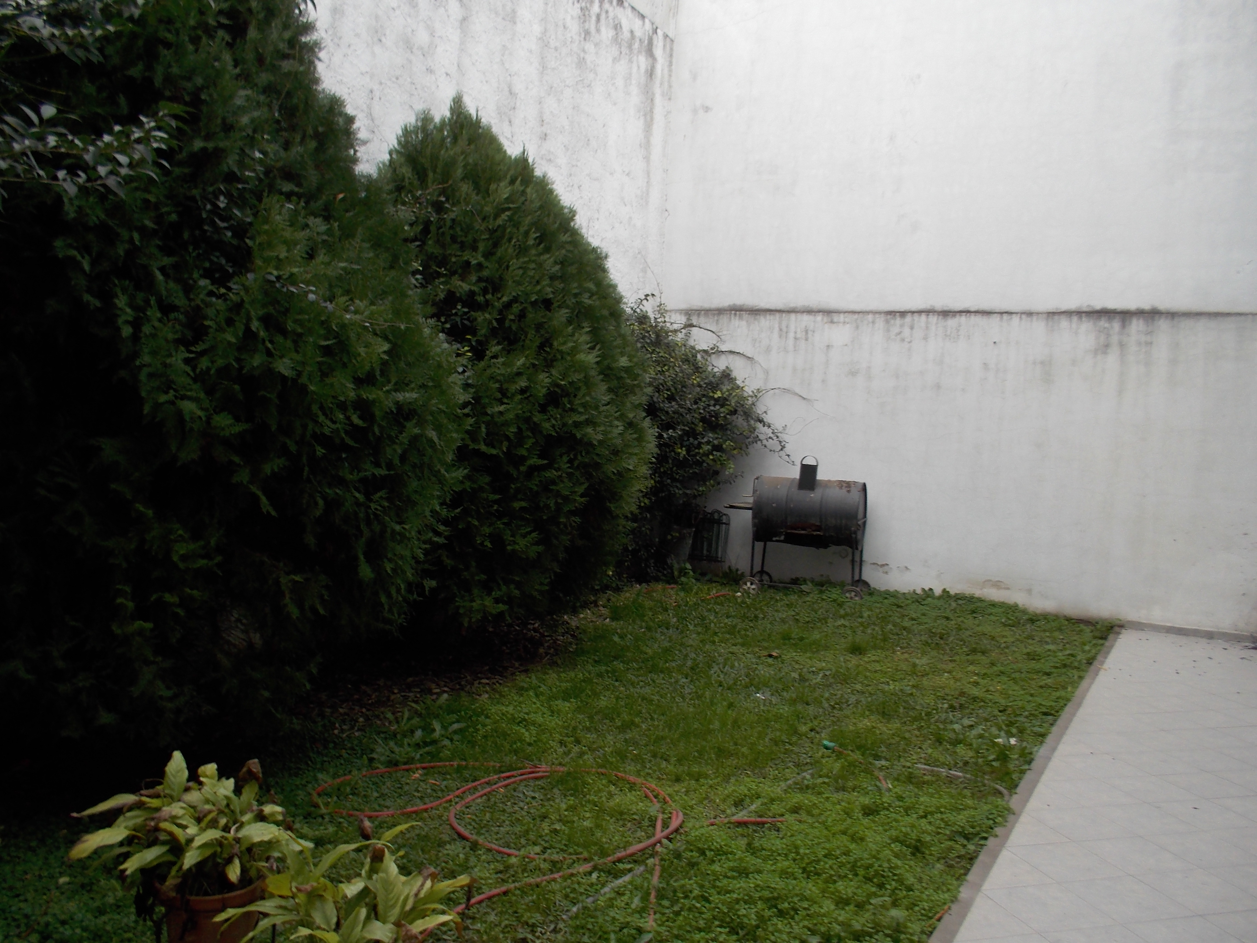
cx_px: 628
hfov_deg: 61.7
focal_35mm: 29
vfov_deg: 48.2
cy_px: 472
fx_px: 1053
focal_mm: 4.1
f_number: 3.3
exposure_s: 1/100
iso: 80
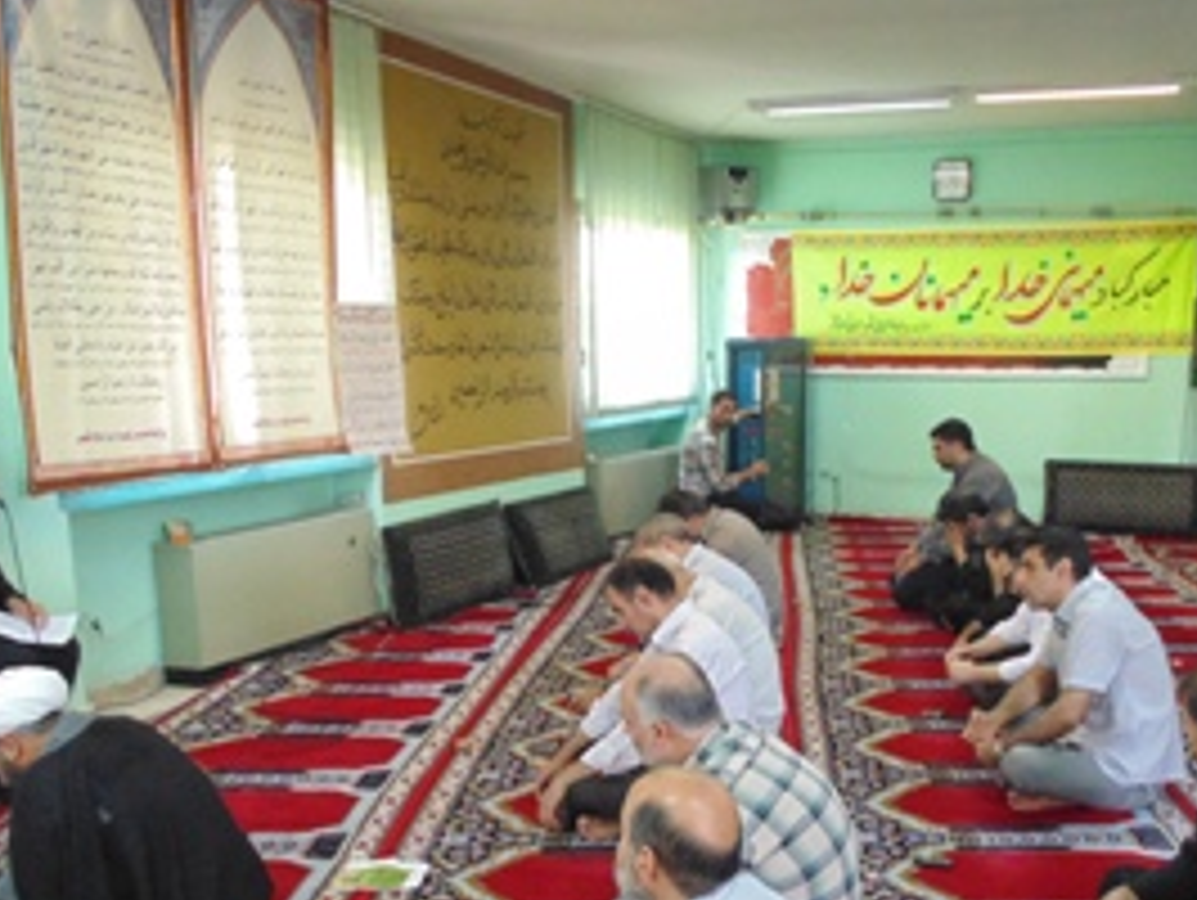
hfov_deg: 49.7
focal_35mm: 37
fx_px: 1281
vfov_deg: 38.2
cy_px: 608
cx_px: 729
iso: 400
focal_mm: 4
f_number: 3.1
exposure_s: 1/20
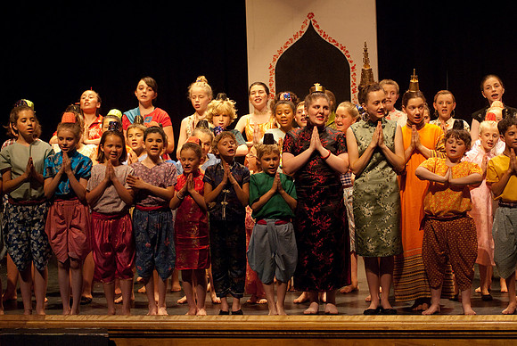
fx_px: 1725
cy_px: 173
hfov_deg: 17.0
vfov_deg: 11.4
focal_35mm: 120
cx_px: 258
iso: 1000
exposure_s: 1/125
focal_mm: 80
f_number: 2.8
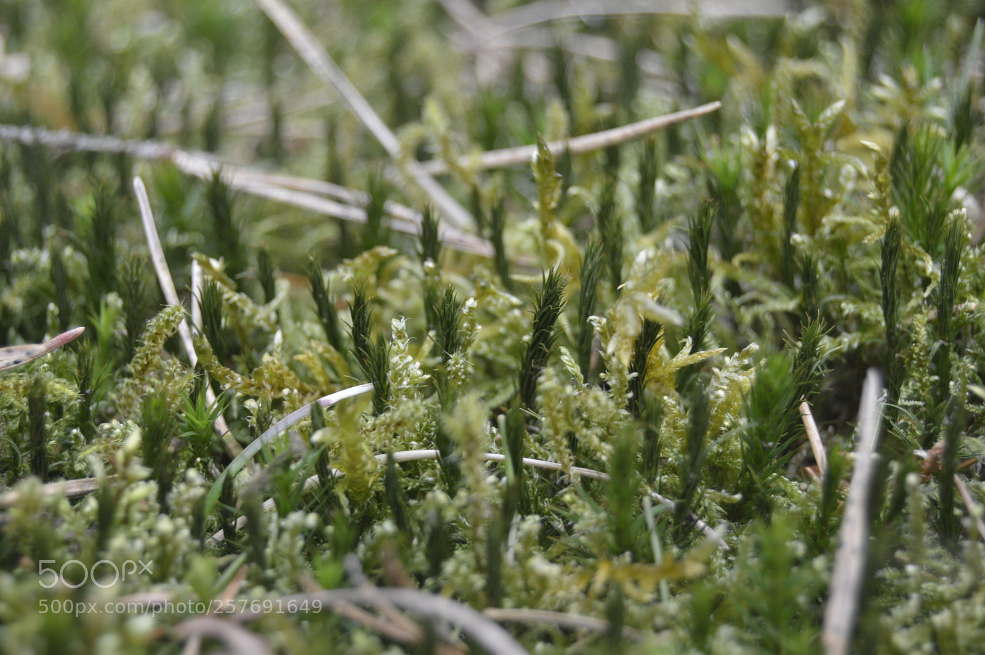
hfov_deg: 24.6
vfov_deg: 16.5
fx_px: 2255
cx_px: 492
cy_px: 328
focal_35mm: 82
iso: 400
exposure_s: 1/80
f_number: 5.6
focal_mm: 55
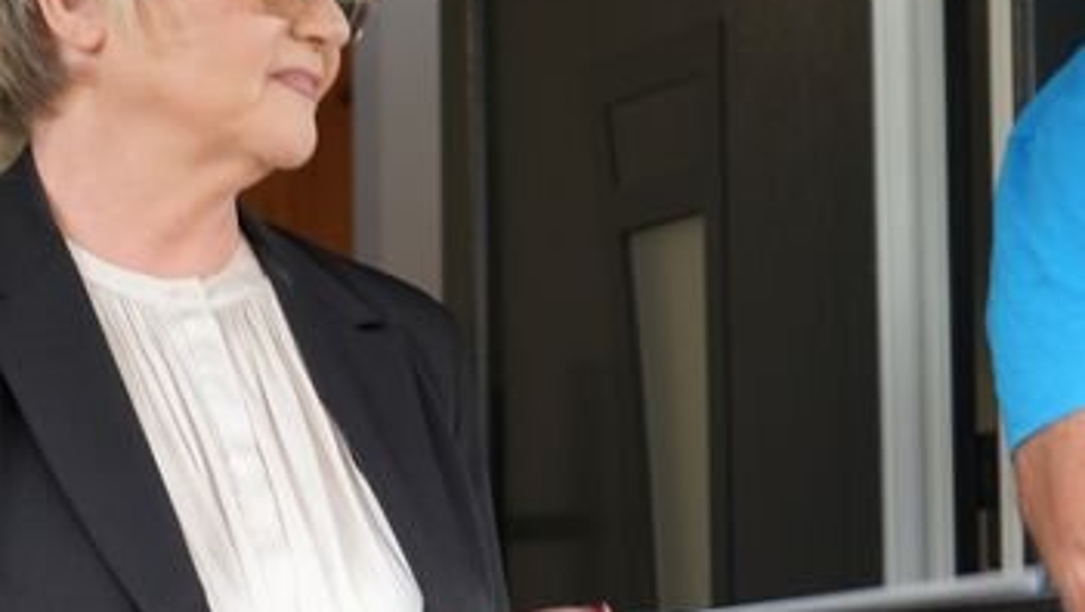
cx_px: 640
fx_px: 4837
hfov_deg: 12.8
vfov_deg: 7.2
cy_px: 218
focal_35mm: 168
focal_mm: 55
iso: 400
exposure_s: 1/60
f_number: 5
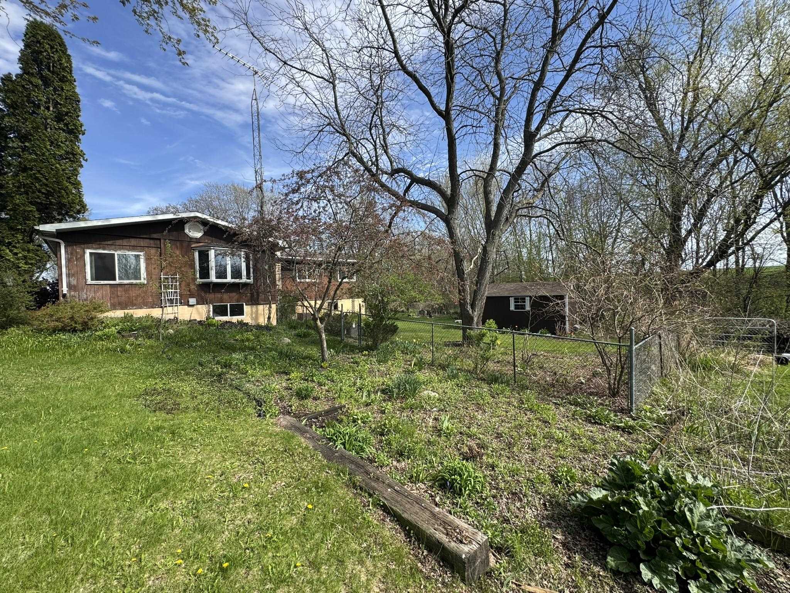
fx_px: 320
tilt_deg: -0.9
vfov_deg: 85.7
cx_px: 395
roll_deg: +3.1
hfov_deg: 102.1
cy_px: 296
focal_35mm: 14
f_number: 2.2
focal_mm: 2.22
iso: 40
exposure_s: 1/741
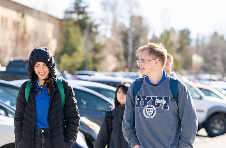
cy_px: 62
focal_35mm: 230
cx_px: 129
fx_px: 1435
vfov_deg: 5.9
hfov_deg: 9.0
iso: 400
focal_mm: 200
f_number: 5.6
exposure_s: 1/800
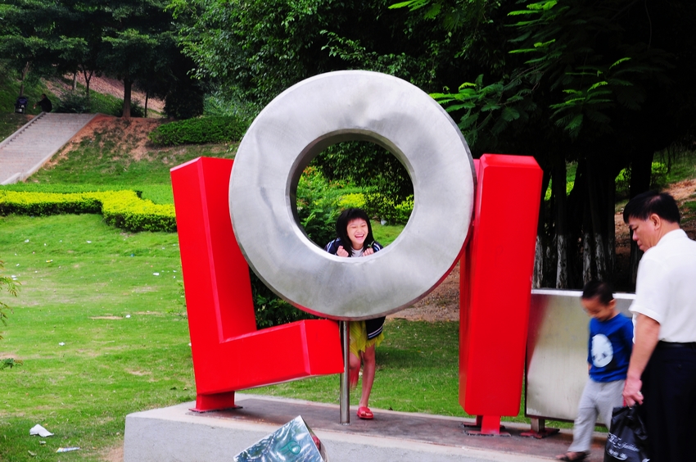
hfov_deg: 37.9
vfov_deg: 25.7
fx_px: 1013
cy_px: 231
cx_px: 348
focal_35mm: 52
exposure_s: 1/15
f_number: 20
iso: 200
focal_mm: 35
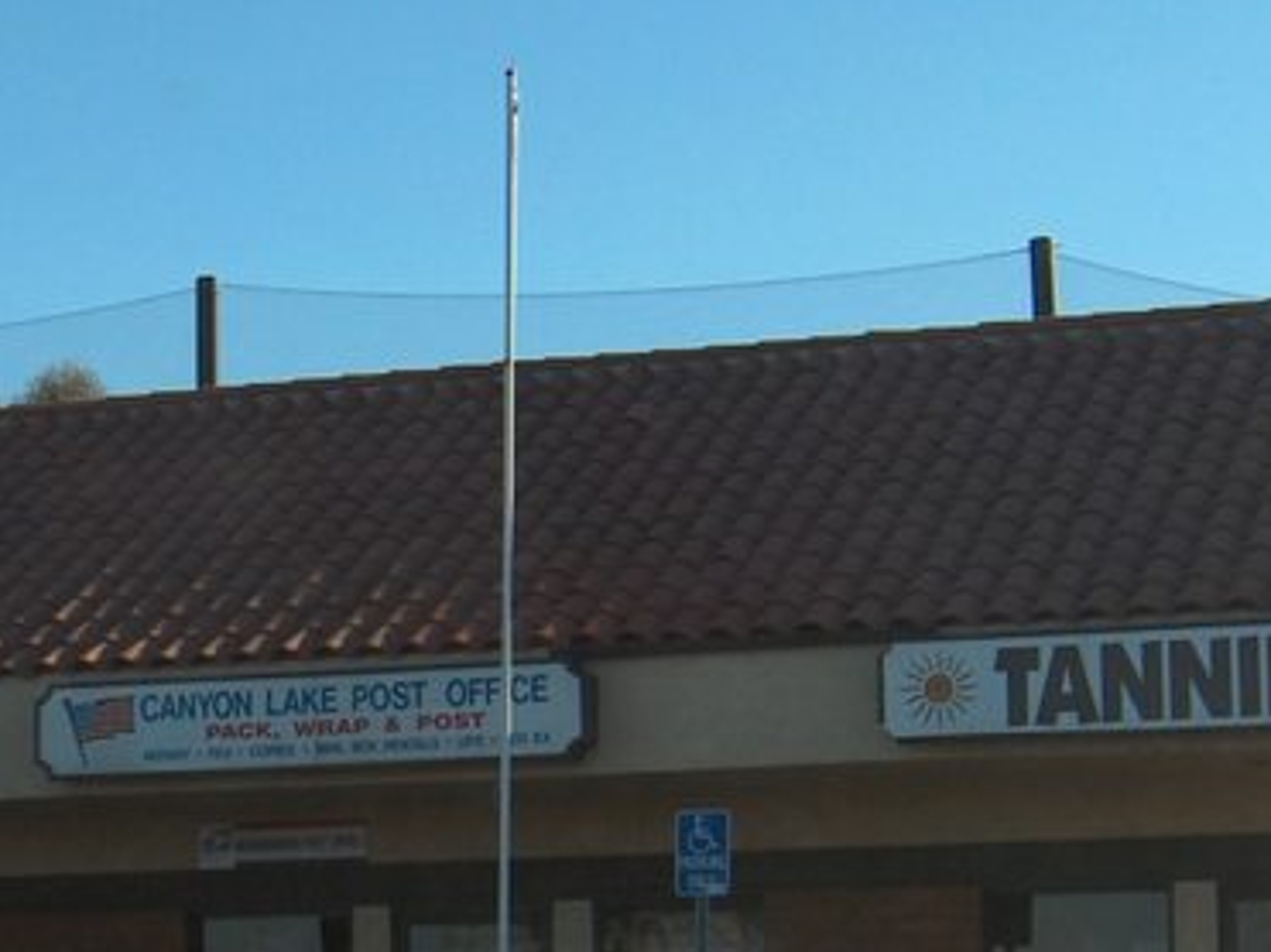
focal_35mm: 101
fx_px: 3707
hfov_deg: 19.2
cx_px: 216
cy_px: 651
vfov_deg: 14.6
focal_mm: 8
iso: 100
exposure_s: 1/227
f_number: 4.8
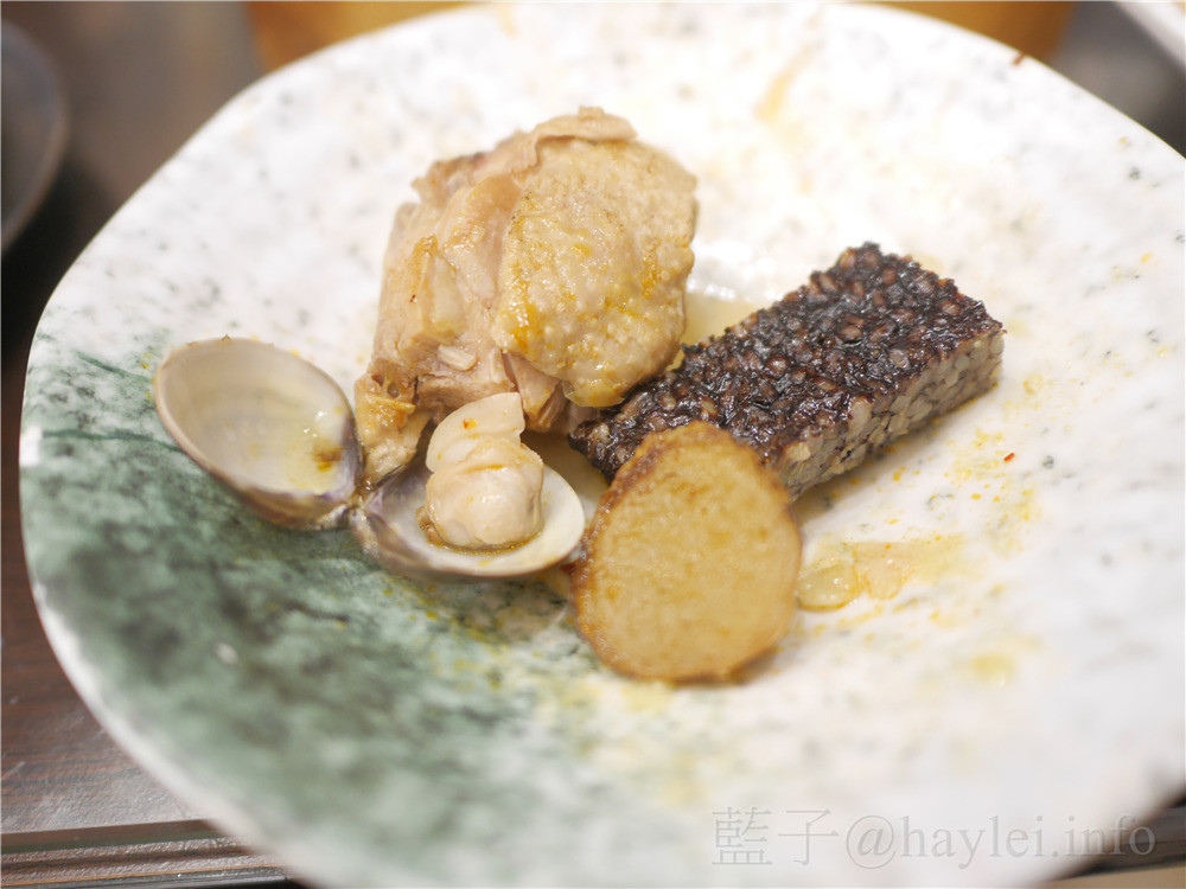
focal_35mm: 30
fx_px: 1028
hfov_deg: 60.0
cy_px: 444
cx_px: 593
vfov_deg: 46.8
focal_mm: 15
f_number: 1.7
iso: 800
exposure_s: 1/60
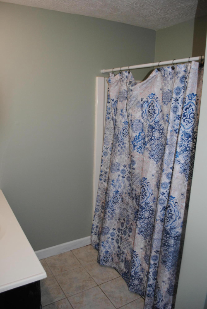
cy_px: 154
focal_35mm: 27
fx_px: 232
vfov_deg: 67.3
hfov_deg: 48.0
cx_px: 104
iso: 200
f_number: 3.5
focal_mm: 18
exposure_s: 1/60
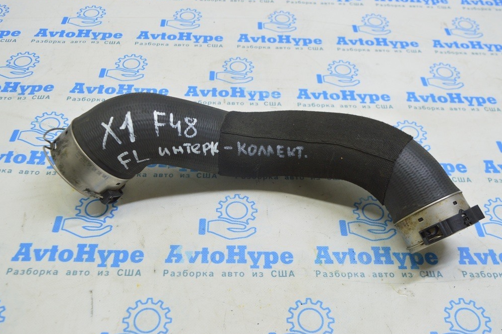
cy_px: 166
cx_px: 254
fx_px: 516
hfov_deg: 51.9
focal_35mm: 37
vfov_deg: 35.9
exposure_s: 1/20
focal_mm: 24
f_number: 5.6
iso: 400
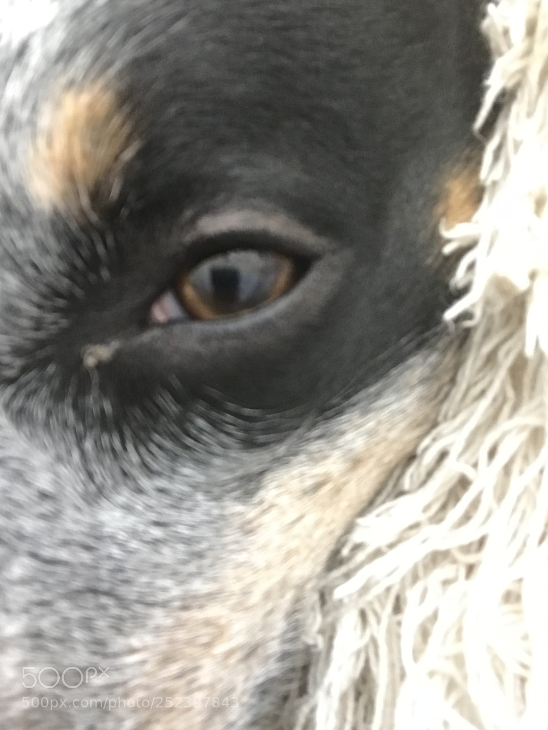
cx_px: 275
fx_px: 697
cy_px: 363
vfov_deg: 55.4
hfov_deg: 42.9
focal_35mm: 33
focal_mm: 2.87
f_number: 2.2
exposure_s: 1/24
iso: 200
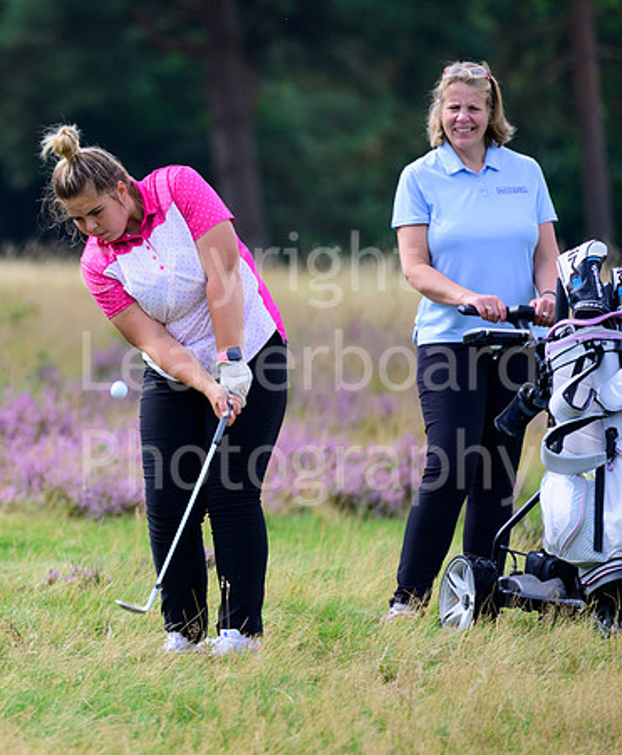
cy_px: 378
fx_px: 12568
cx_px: 57
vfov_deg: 3.4
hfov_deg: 2.8
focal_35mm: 556
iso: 320
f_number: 5.6
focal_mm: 400
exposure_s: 1/800
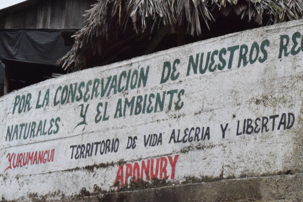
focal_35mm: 123
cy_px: 72
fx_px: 1033
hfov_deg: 16.7
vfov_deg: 11.2
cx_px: 176
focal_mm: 55
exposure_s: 1/3200
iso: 12800
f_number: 29
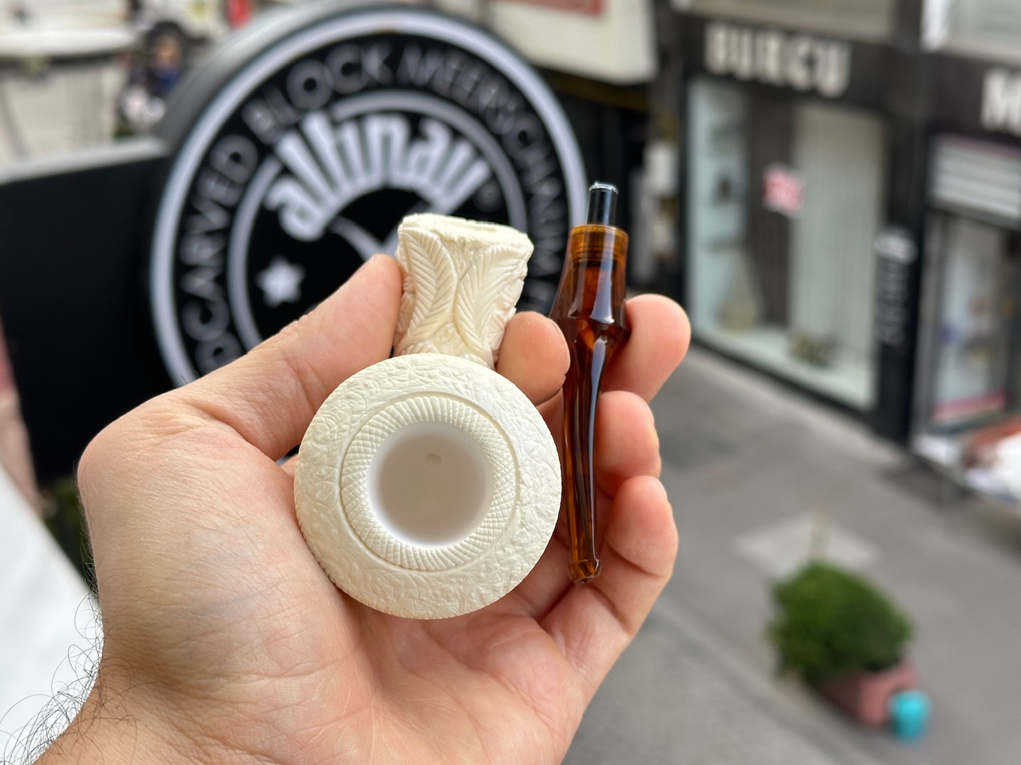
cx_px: 510
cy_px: 382
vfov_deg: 30.3
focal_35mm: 48
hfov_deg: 39.7
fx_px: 1416
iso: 64
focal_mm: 6.86
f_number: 1.78
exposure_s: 1/291
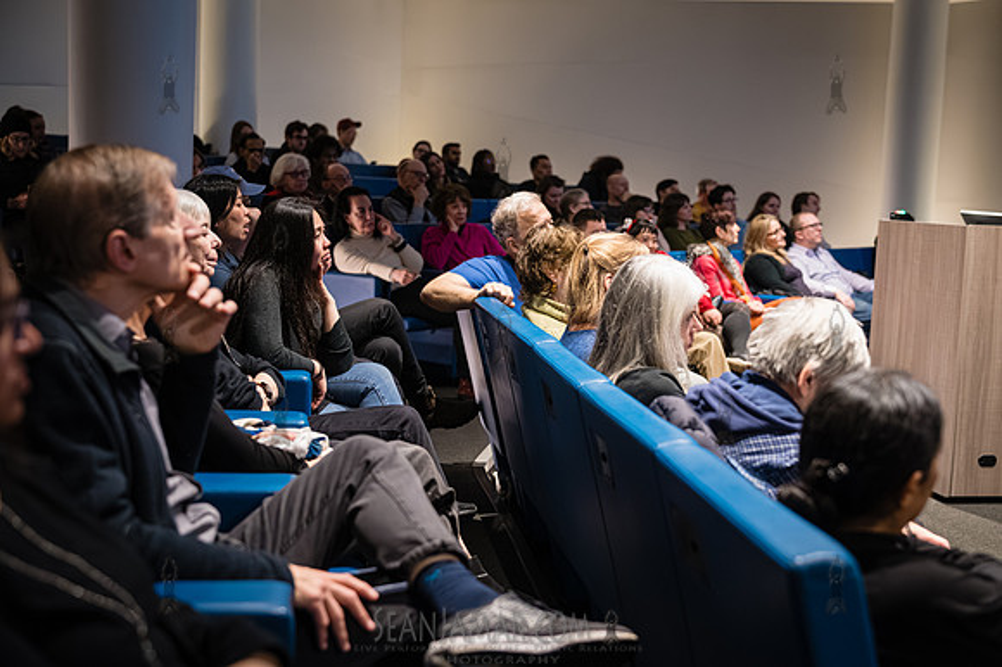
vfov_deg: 28.6
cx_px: 501
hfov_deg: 41.9
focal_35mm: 47
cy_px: 334
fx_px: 1307
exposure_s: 1/160
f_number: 2.8
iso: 5000
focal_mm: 47
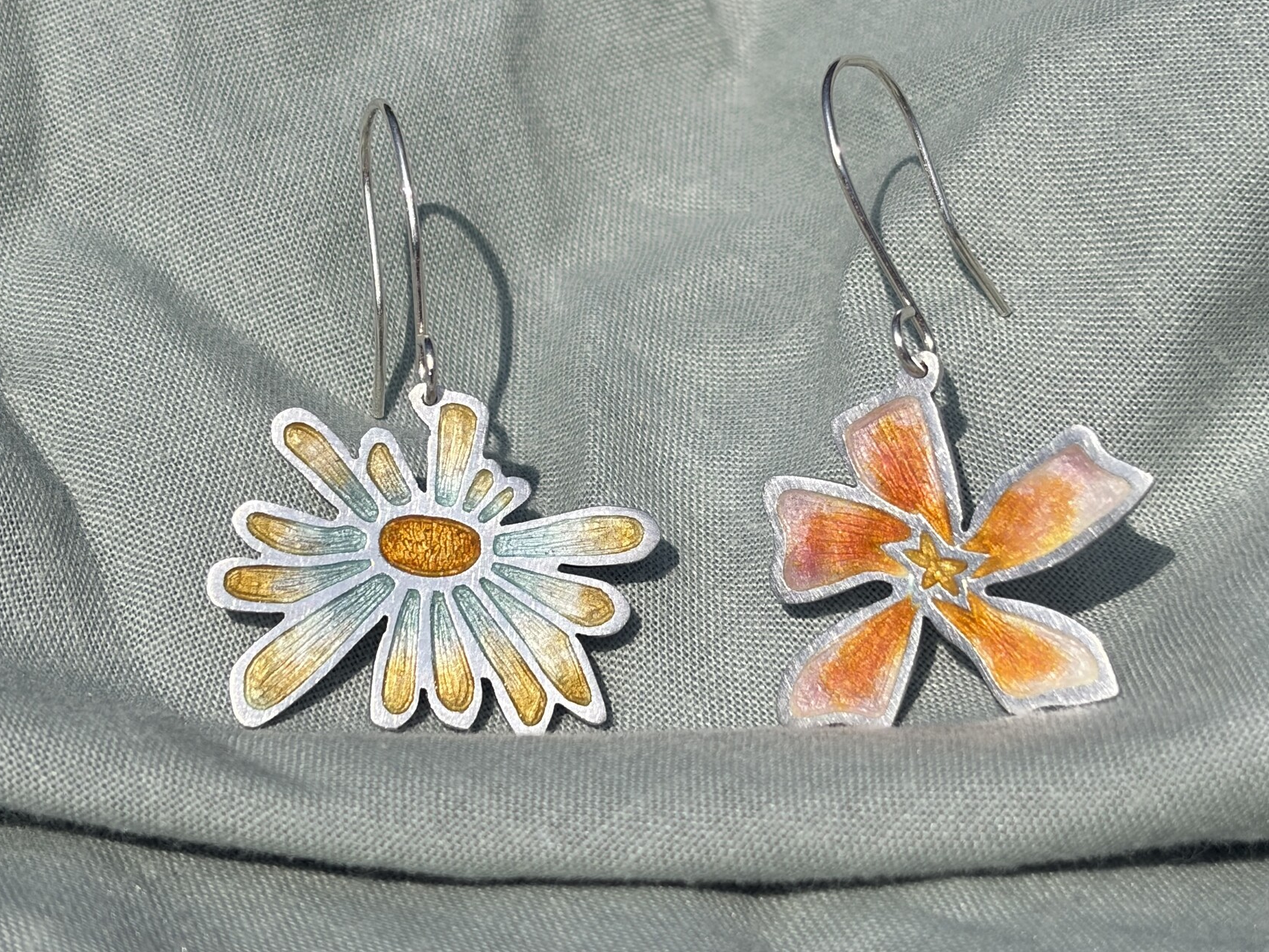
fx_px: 2016
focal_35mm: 55
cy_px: 490
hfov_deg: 34.9
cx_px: 664
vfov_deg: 26.6
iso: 40
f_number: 1.6
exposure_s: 1/10204
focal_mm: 5.96
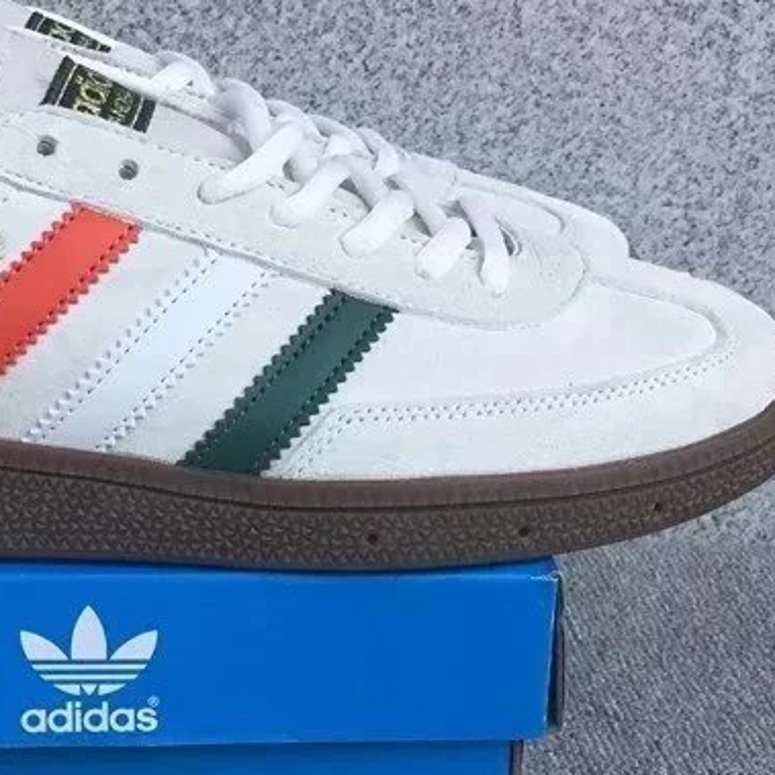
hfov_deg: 25.9
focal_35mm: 65
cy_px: 488
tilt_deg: -20.2
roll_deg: +0.0
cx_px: 139
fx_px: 1646
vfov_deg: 26.4
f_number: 2.4
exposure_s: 1/522
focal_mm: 3.3
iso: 25
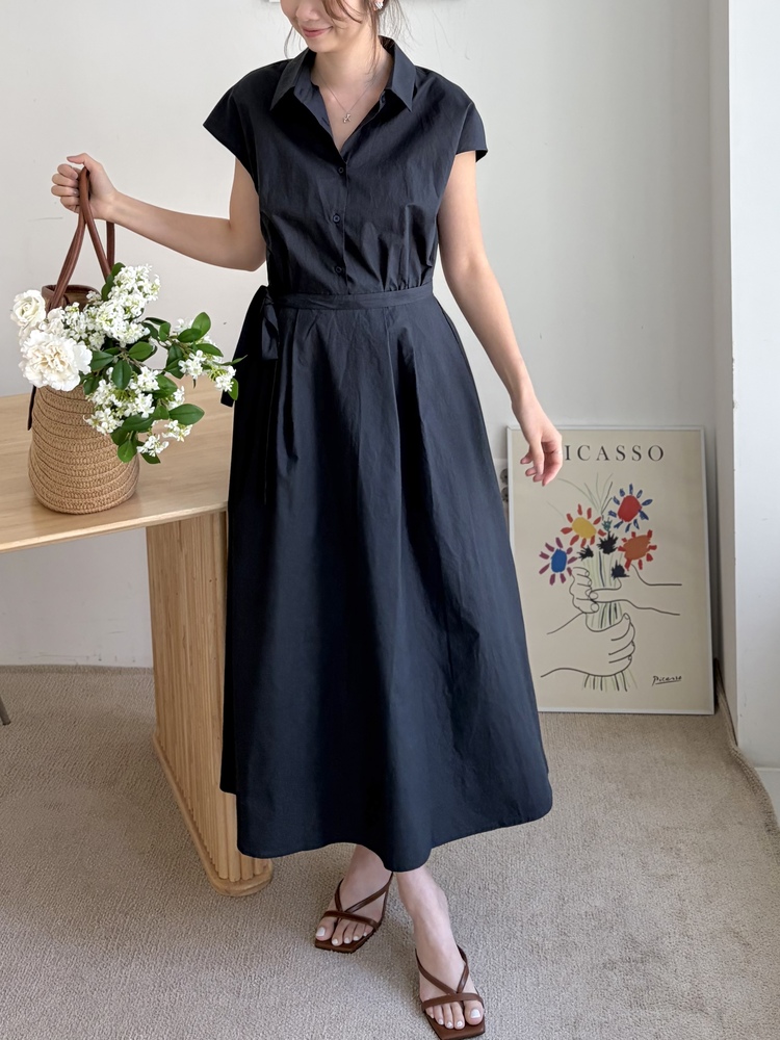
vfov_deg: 67.3
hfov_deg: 53.1
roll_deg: +1.8
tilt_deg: -6.1
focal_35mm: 26
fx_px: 781
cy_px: 520
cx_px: 390
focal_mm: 5.96
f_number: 1.6
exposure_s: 1/122
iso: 100
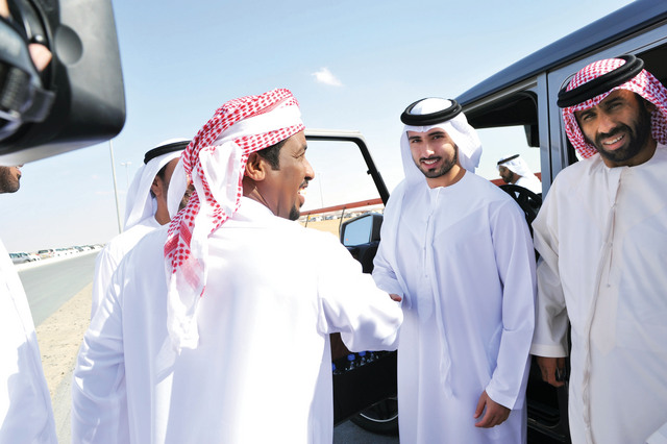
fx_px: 537
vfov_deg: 44.9
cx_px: 334
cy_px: 222
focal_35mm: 29
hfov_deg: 63.7
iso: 200
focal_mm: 29
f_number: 8
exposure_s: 1/320
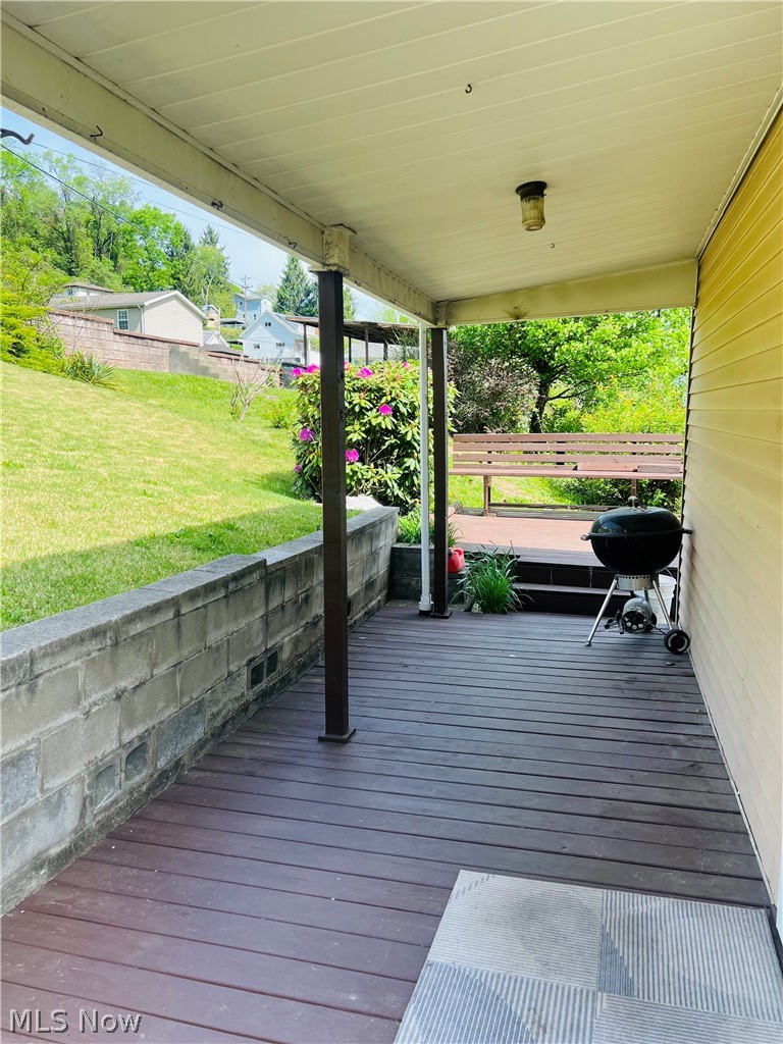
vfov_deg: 67.3
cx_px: 392
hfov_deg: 53.1
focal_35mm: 26
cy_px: 522
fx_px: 784
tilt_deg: -6.9
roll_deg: +0.1
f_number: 1.5
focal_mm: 5.7
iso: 50
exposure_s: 1/808
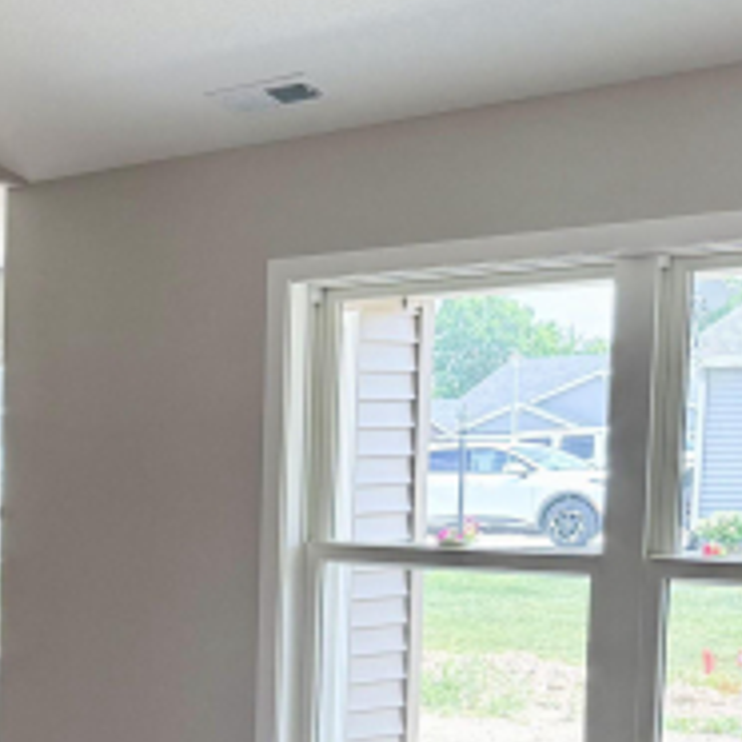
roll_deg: +0.1
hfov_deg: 18.8
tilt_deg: -4.3
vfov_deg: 22.4
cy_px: 610
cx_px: -501
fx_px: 1843
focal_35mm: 76
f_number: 1.78
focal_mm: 6.76
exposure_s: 1/218
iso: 125
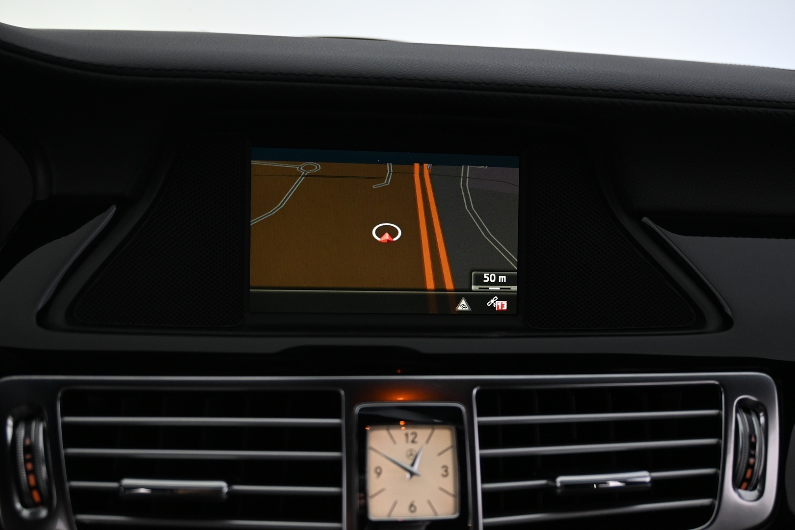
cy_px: 265
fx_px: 729
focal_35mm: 33
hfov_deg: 57.2
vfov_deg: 40.0
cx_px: 398
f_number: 4
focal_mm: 22
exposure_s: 1/40
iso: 1400
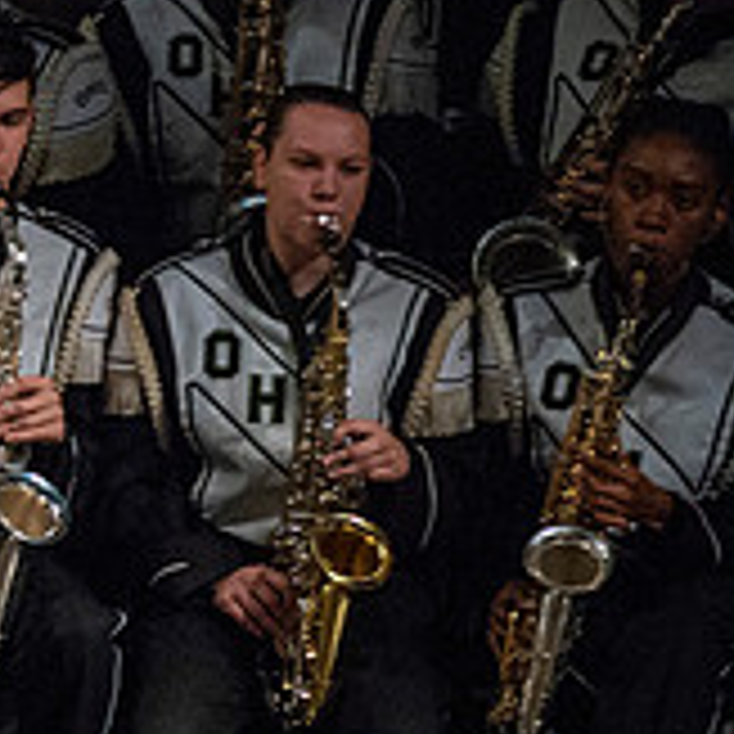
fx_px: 21735
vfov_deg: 1.9
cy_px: 297
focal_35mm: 906
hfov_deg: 1.9
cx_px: -549
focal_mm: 300
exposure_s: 1/400
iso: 5000
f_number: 5.6
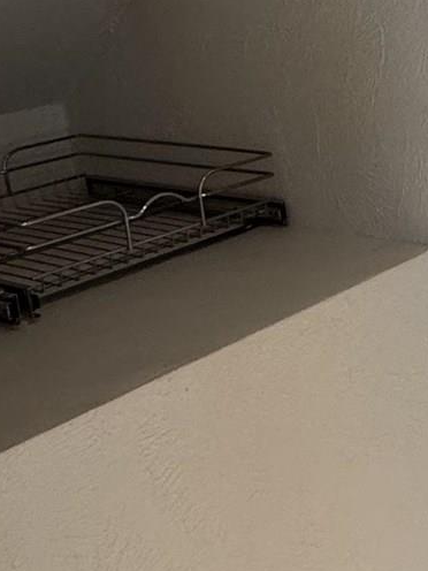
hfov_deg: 19.5
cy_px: 124
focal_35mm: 65
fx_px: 1072
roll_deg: +4.0
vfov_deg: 29.2
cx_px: 651
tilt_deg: -12.2
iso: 200
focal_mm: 2.22
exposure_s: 1/60
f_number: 2.2
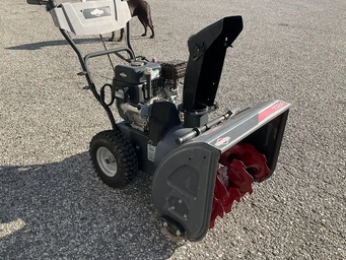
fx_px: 340
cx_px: 149
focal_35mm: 34
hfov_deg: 53.8
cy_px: 111
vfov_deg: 41.7
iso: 25
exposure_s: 1/929
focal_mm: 3
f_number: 1.8
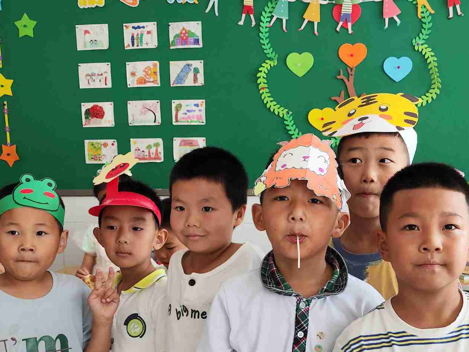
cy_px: 264
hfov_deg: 38.8
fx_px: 664
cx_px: 280
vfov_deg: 29.2
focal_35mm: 49
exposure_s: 1/50
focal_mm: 4.68
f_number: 1.8
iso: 90
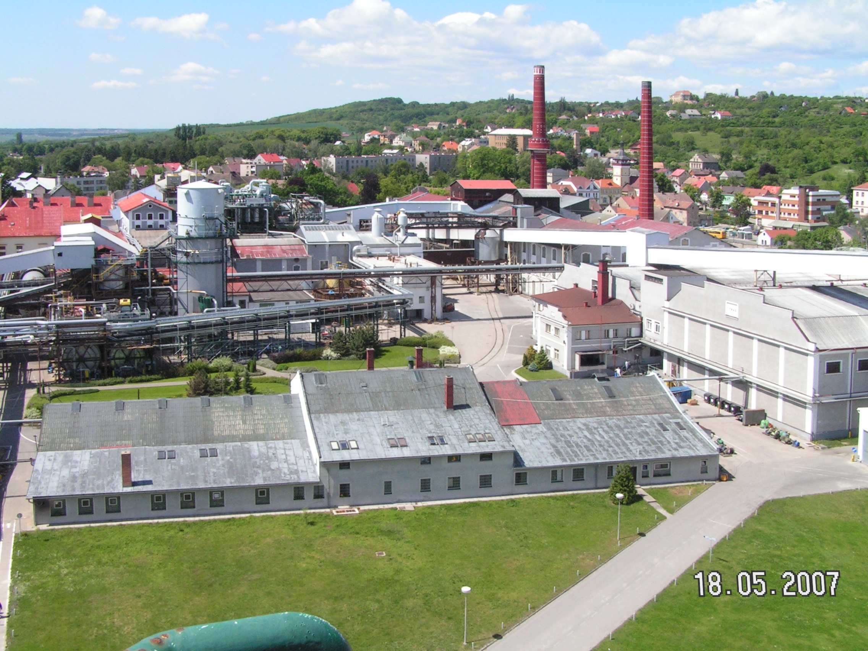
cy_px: 326
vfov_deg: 37.7
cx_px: 434
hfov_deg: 49.0
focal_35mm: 38
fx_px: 953
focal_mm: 6.3
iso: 100
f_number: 7.1
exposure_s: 1/320
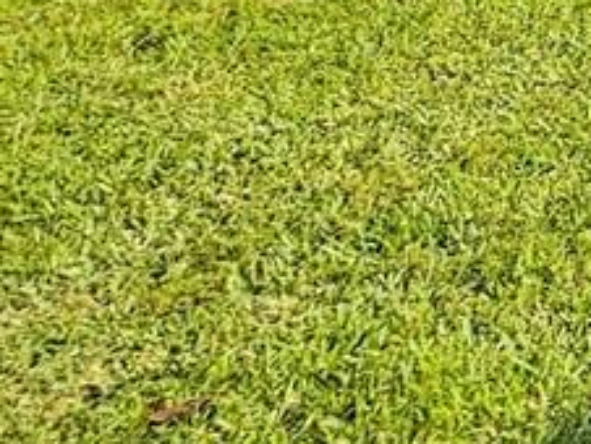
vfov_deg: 14.1
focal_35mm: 92
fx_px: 1572
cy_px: -381
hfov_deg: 11.6
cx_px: 1757
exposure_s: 1/1117
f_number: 2.2
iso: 50
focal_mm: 2.2
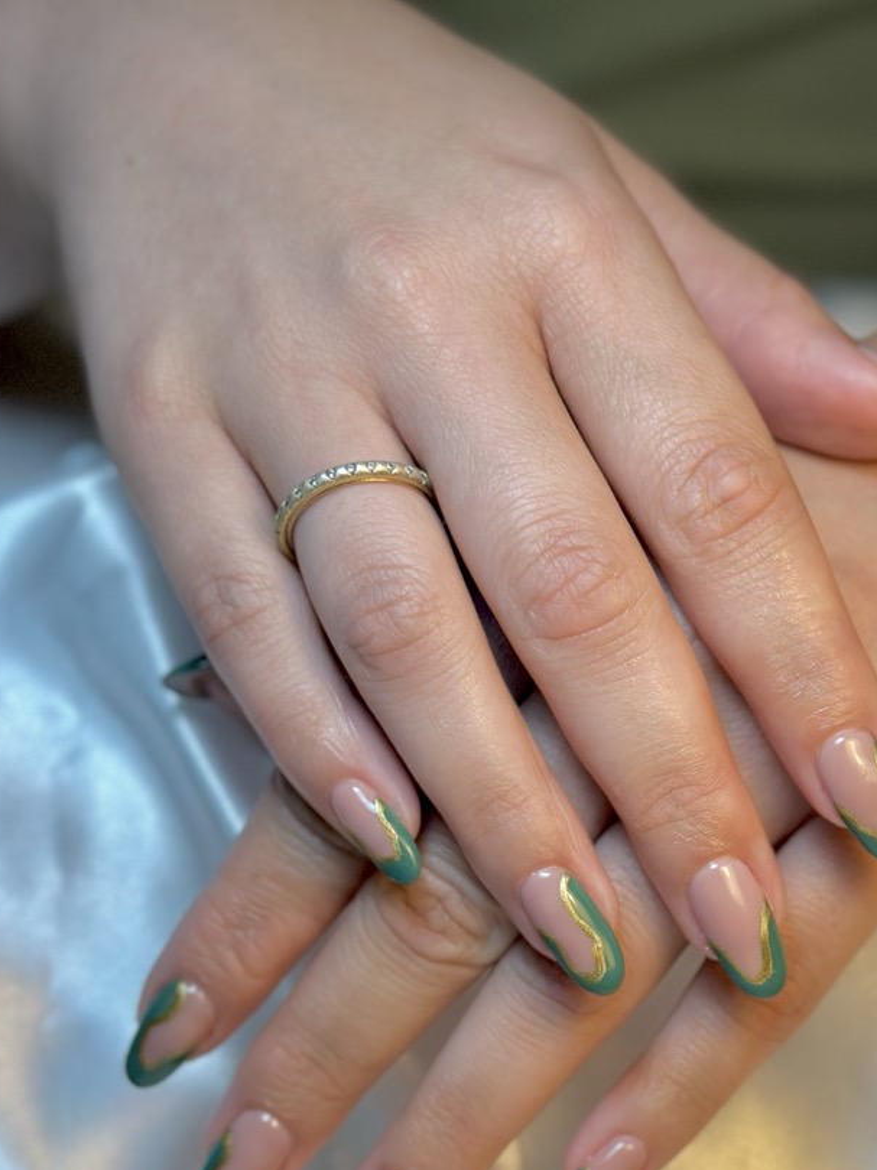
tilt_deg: -37.2
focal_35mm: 83
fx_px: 2805
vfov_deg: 23.1
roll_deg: -2.3
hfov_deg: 17.7
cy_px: 976
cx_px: 621
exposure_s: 1/623
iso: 80
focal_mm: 6.86
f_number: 1.78
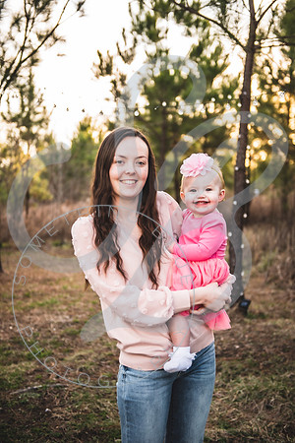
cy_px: 222
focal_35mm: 48
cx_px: 148
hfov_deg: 28.1
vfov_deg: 41.1
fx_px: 590
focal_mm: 48
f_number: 2.8
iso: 100
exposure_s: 1/125
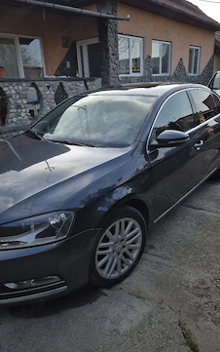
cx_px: 108
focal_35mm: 27
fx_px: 259
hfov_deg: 46.1
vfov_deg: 68.4
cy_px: 181
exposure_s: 1/357
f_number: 1.8
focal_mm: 5.4
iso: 25
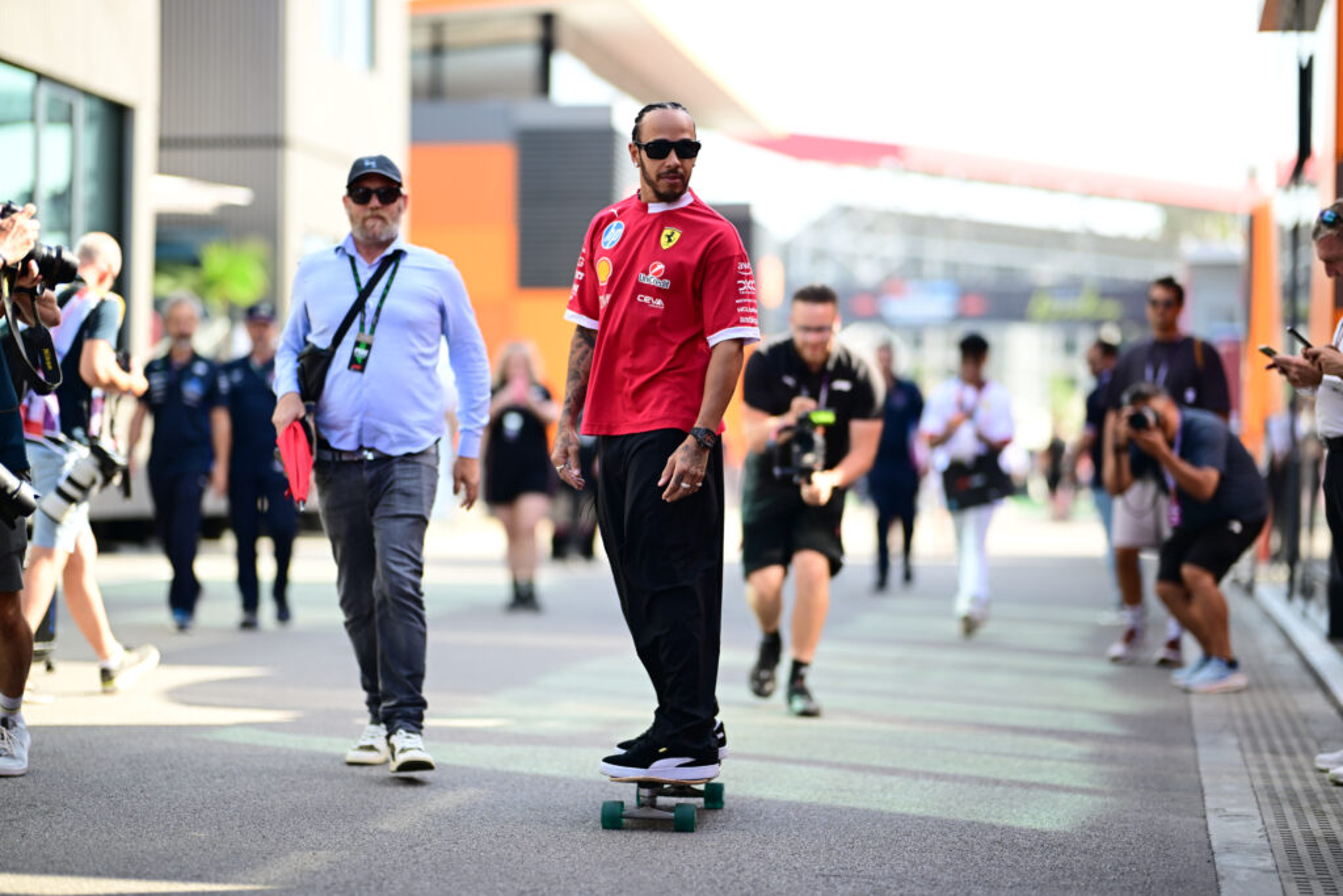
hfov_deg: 23.9
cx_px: 672
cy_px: 448
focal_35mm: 85
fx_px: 3171
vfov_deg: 16.1
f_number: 1.2
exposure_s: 1/2000
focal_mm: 85
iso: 200
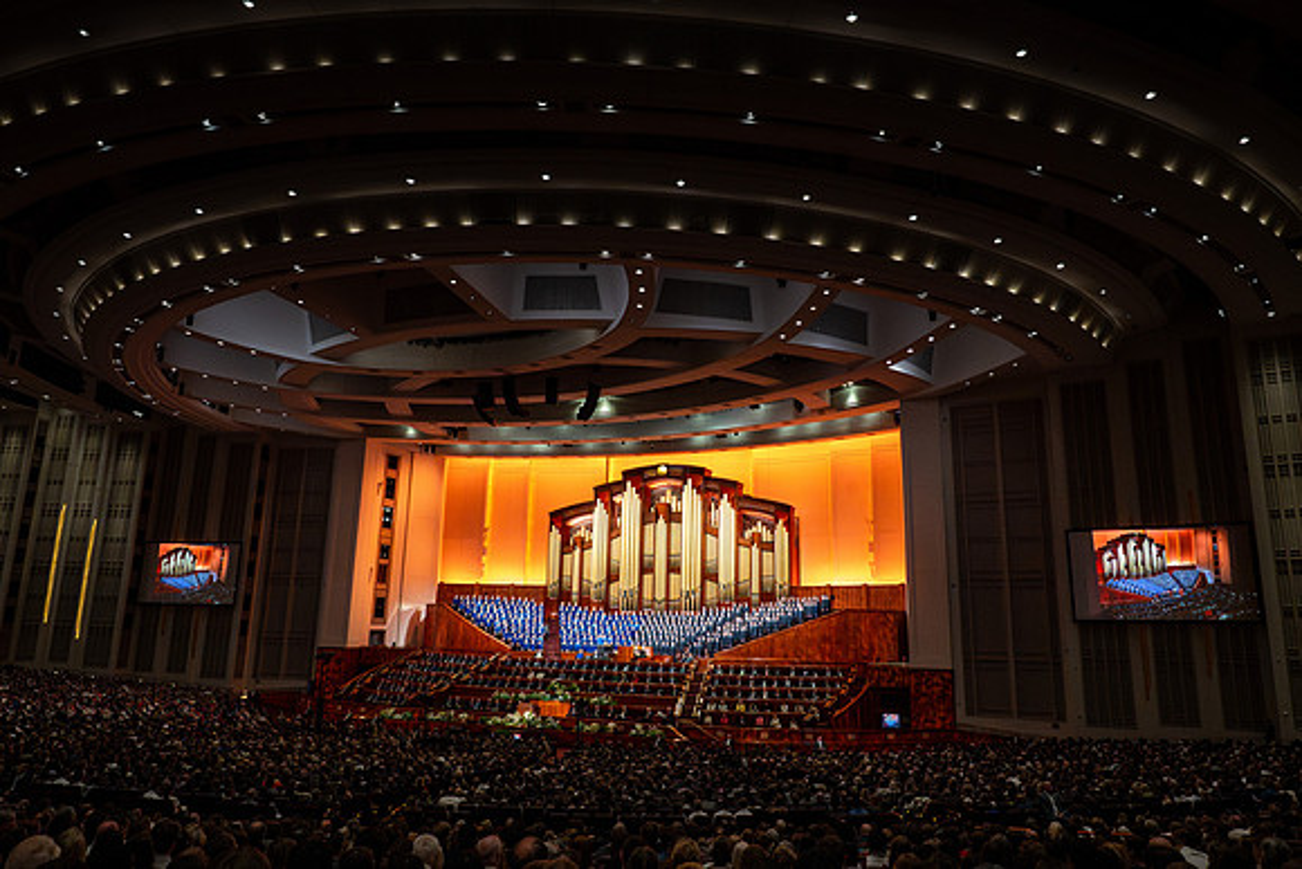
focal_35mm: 25
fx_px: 897
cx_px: 658
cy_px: 423
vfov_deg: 51.7
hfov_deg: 71.9
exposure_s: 1/100
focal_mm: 24
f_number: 8
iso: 5000
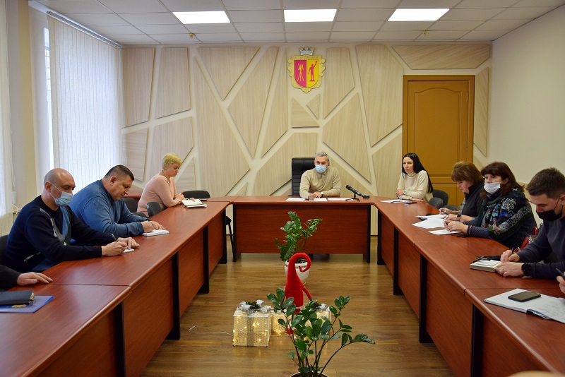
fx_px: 518
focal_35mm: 33
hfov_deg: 57.2
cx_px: 282
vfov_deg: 40.0
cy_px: 188
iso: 720
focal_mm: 22
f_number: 4
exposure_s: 1/60
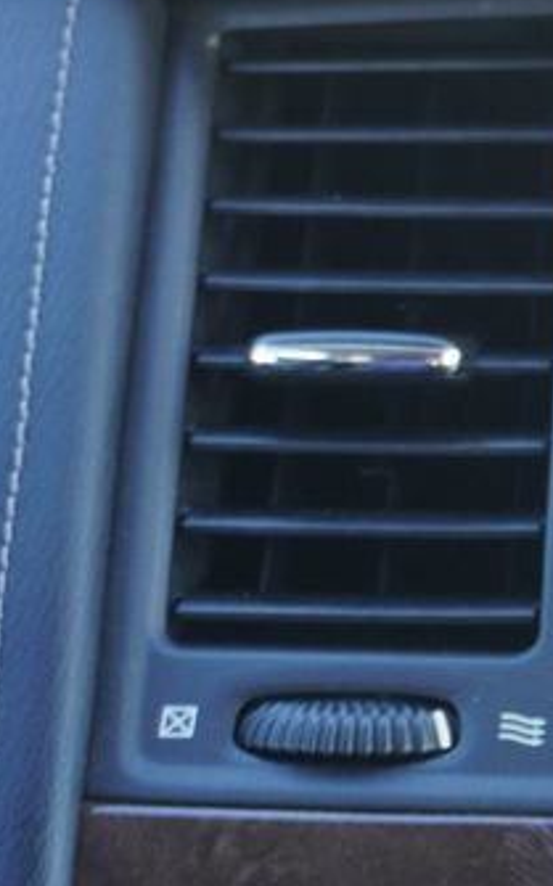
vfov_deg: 15.3
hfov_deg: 8.9
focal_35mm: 136
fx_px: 3273
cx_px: 1252
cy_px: 693
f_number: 4.5
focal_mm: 29
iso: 320
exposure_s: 1/60
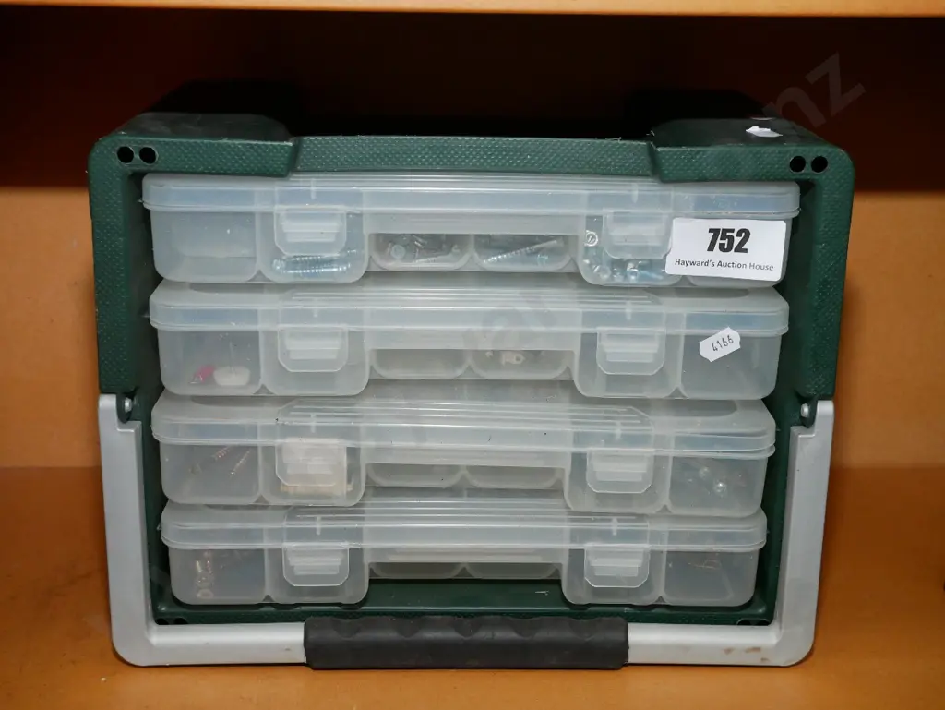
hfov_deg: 42.9
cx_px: 472
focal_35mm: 44
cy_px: 355
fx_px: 1202
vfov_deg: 32.9
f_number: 5.6
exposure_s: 1/100
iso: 1600
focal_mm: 22
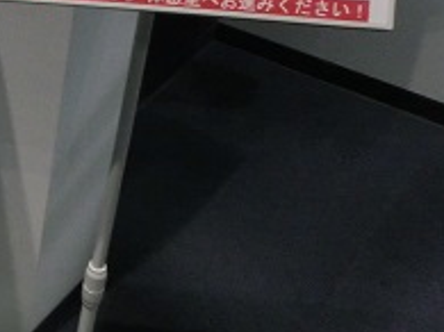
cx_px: -137
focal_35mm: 69
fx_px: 884
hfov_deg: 24.5
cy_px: 61
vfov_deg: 21.0
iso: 640
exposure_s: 1/125
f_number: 3
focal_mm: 4.24
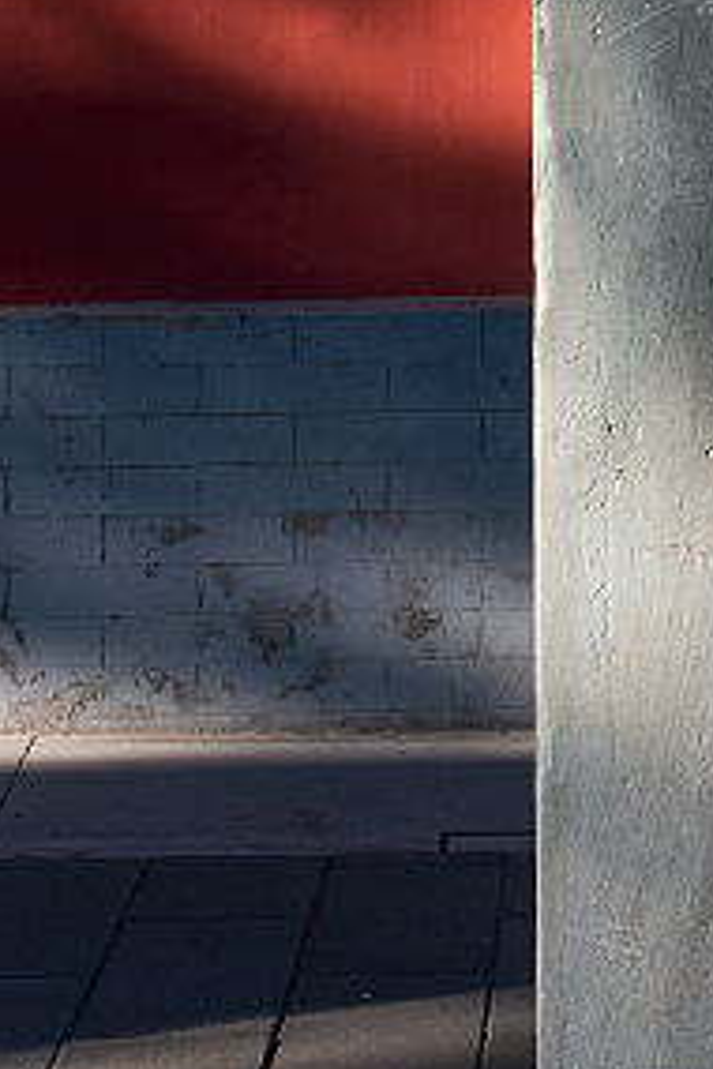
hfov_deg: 11.0
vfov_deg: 16.1
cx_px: 886
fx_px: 3624
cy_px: -233
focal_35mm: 122
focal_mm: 29
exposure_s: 1/100
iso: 100
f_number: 11
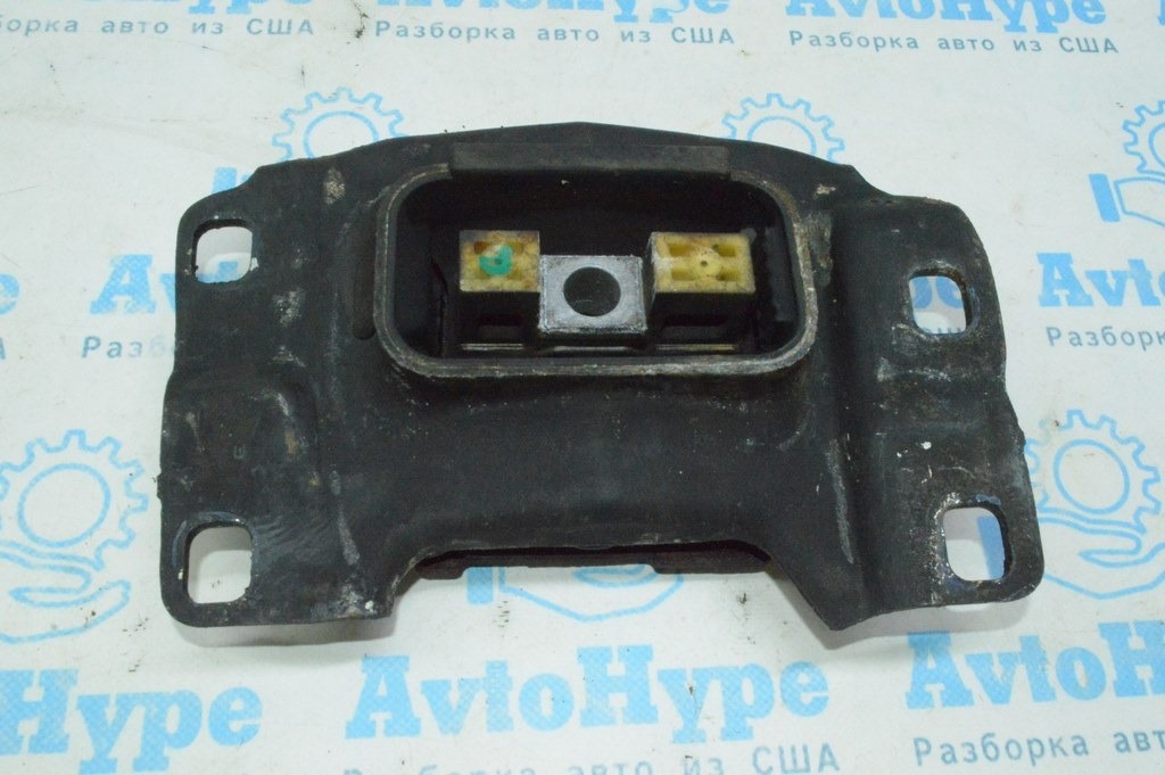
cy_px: 388
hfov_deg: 57.3
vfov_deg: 39.9
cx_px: 582
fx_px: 1067
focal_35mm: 33
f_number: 25
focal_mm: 22
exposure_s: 1/60
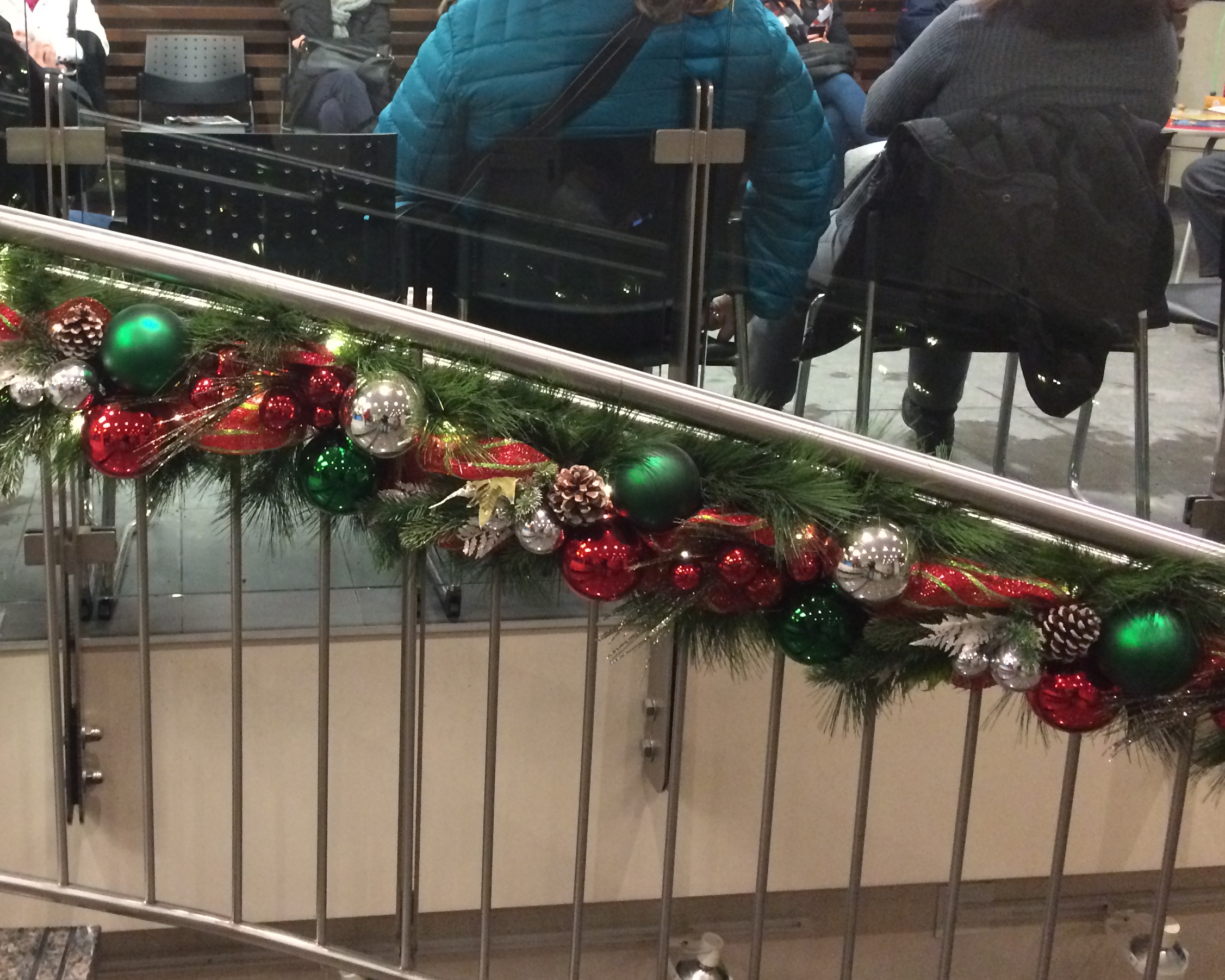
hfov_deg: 43.8
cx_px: 366
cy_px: 379
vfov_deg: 36.3
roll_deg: -0.6
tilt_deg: -17.3
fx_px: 1487
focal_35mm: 41
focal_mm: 4.15
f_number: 2.2
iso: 250
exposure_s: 1/30
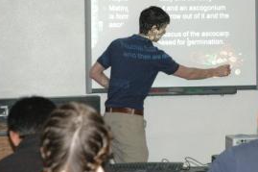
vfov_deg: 9.8
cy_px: 60
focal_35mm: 140
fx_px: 1003
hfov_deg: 14.6
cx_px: 204
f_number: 5
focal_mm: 56
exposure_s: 1/60
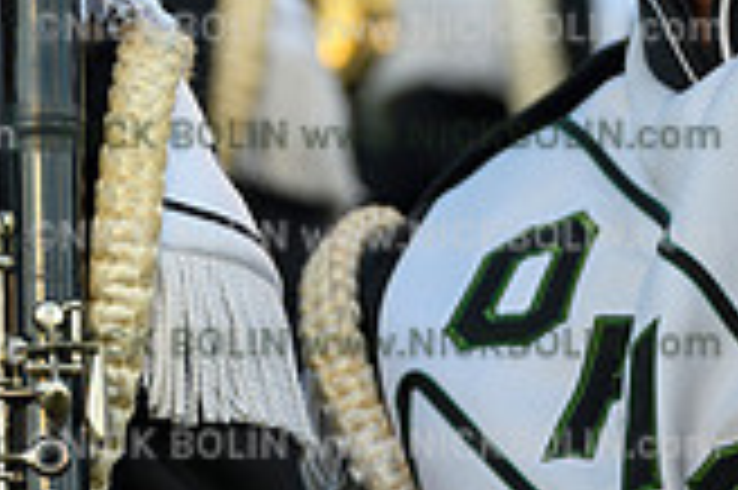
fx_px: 14479
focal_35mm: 707
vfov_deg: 1.9
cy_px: -178
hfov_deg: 2.9
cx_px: -333
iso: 160
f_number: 4
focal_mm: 200
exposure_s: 1/125
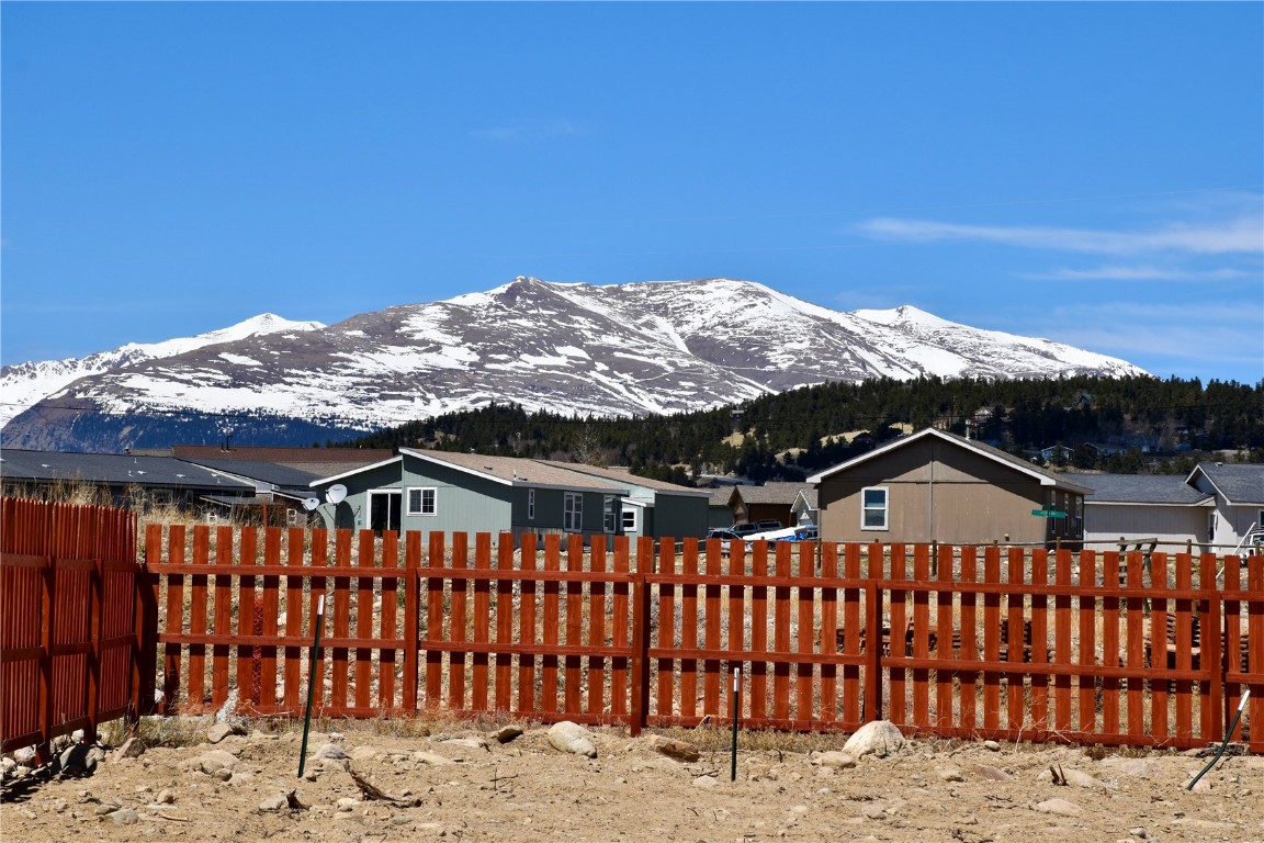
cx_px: 632
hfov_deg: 17.1
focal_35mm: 120
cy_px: 422
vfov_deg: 11.4
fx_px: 4213
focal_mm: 80
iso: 200
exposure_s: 1/500
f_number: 11
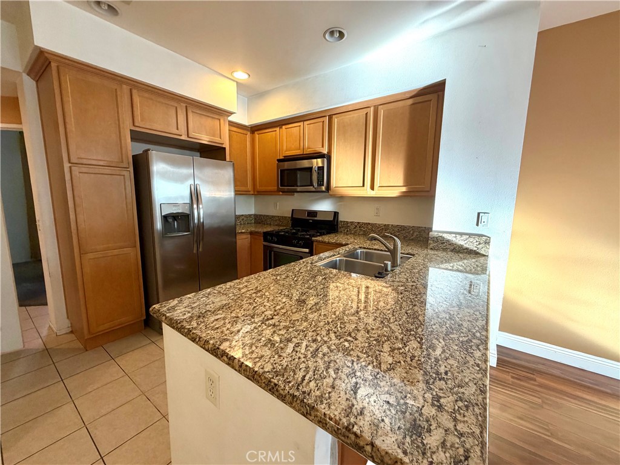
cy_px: 232
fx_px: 251
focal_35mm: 14
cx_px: 310
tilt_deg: -8.3
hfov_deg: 102.1
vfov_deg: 85.7
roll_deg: -1.2
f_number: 2.2
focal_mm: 2.22
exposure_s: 1/120
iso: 200
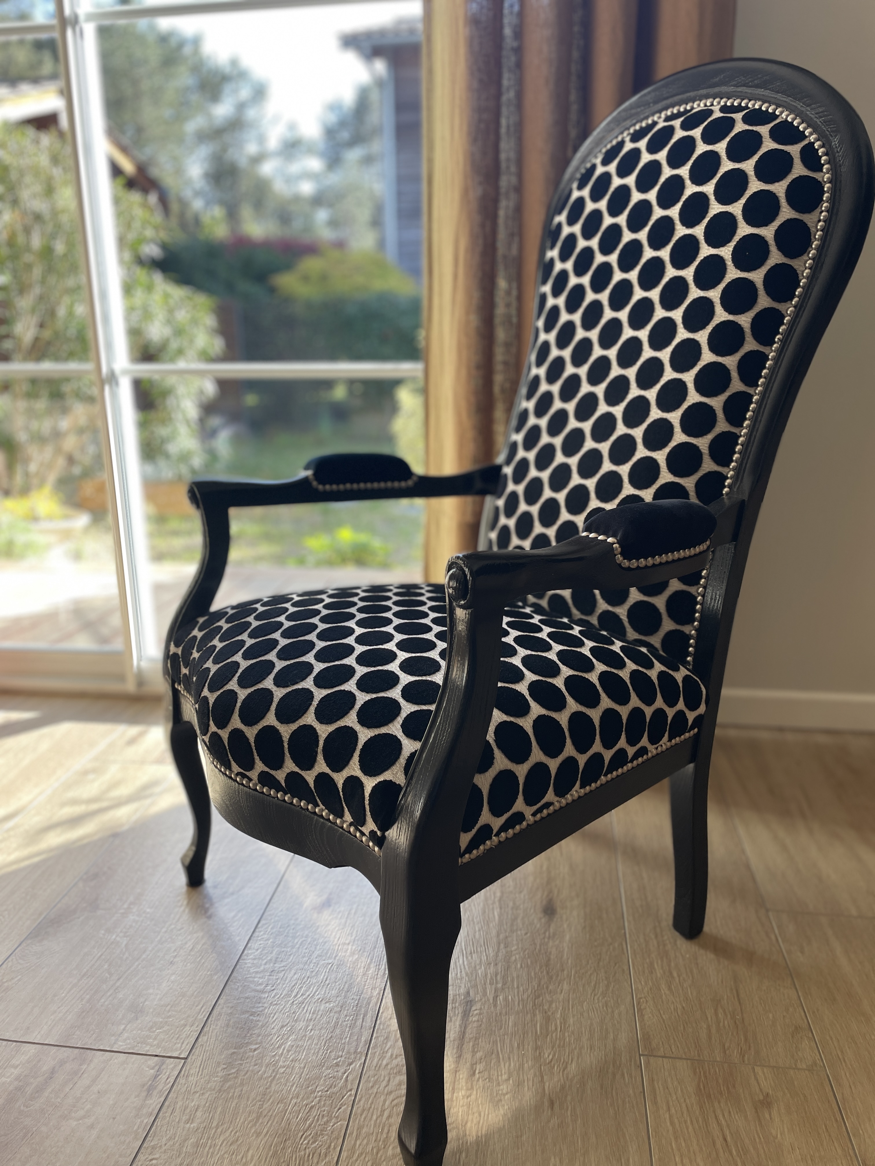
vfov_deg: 67.3
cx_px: 438
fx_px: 876
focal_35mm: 26
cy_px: 583
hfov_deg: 53.1
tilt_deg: -13.4
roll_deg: +1.8
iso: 32
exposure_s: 1/160
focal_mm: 4.2
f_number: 1.6
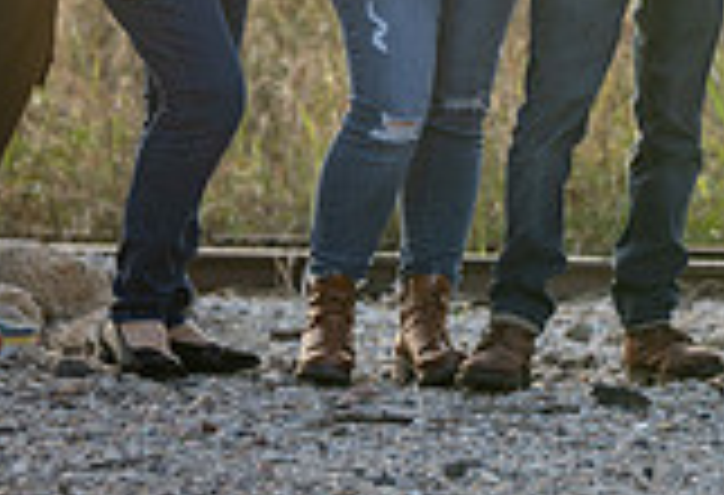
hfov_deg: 6.0
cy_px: -177
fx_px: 6870
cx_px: 972
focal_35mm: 339
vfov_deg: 4.1
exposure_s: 1/320
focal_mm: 81
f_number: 3.5
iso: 100
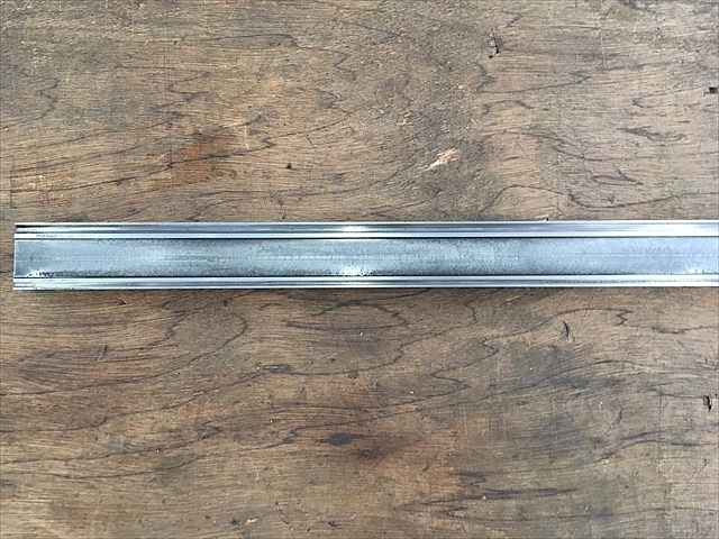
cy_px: 270
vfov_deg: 48.2
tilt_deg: -85.9
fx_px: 602
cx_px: 360
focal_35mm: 29
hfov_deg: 61.7
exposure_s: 1/30
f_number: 2.2
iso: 50
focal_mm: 4.15
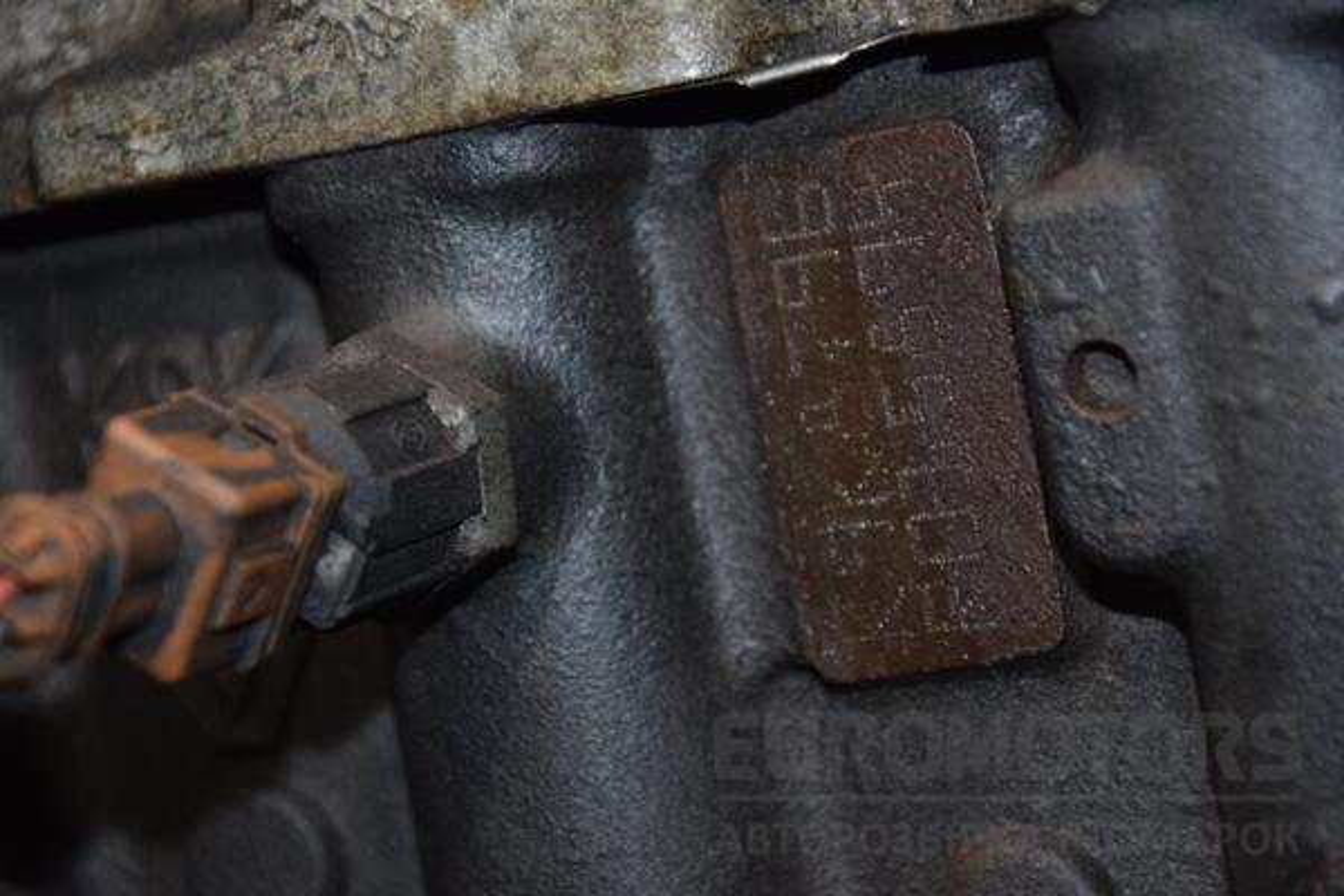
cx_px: 672
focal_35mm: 158
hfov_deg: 13.0
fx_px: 5880
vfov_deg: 8.7
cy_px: 448
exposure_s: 1/60
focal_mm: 105
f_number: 5.6
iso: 800
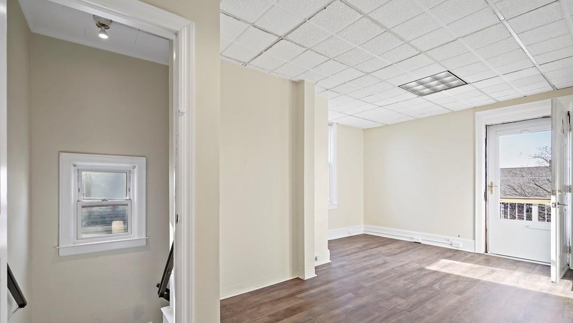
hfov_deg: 95.9
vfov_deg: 63.7
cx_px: 286
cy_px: 183
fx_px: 258
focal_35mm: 17
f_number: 7.1
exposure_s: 1/13
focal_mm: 16
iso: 250
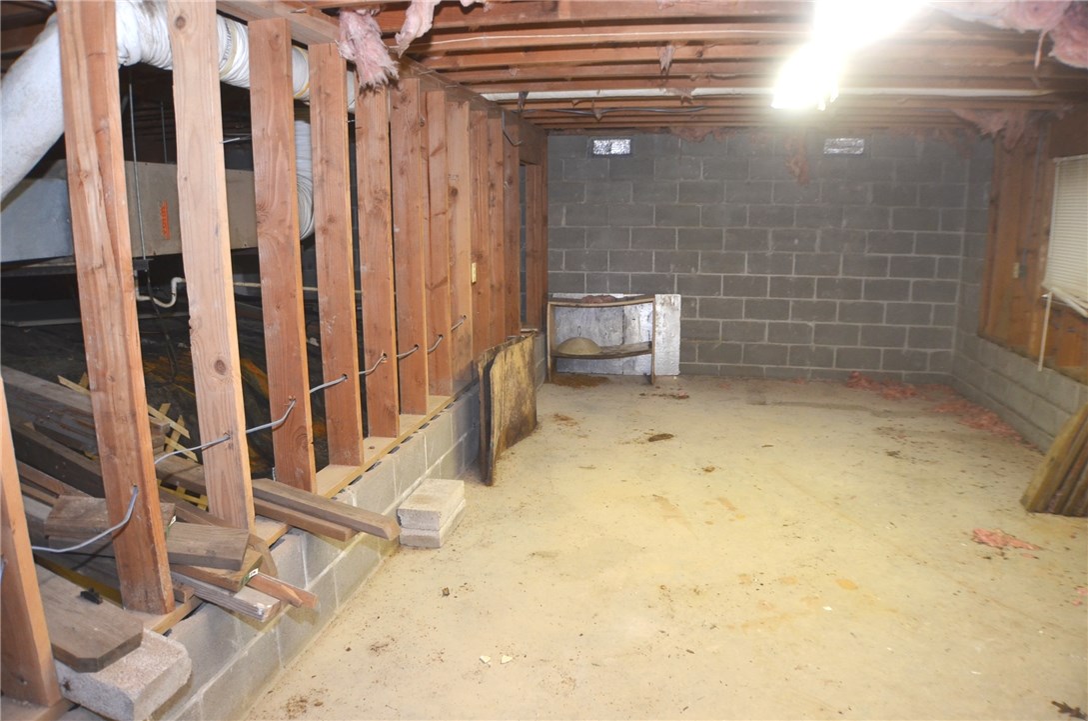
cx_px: 544
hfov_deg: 62.0
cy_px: 360
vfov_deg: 43.4
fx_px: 905
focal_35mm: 30
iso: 640
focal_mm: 20
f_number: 4
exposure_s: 1/60
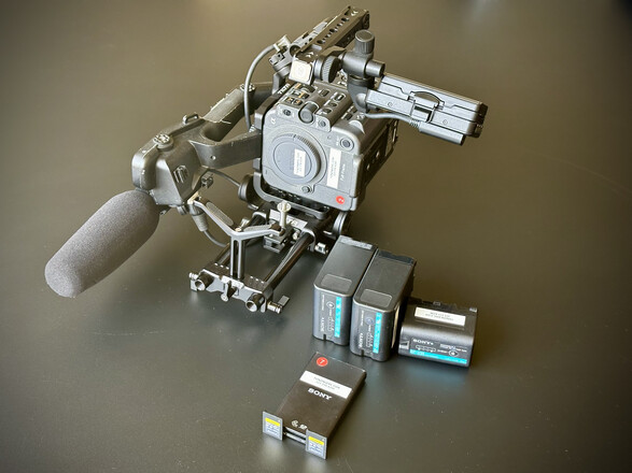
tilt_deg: -39.2
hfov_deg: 39.7
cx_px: 316
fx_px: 876
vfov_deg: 30.3
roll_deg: -1.8
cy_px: 236
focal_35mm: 48
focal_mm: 6.86
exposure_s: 1/60
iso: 200
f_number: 1.78
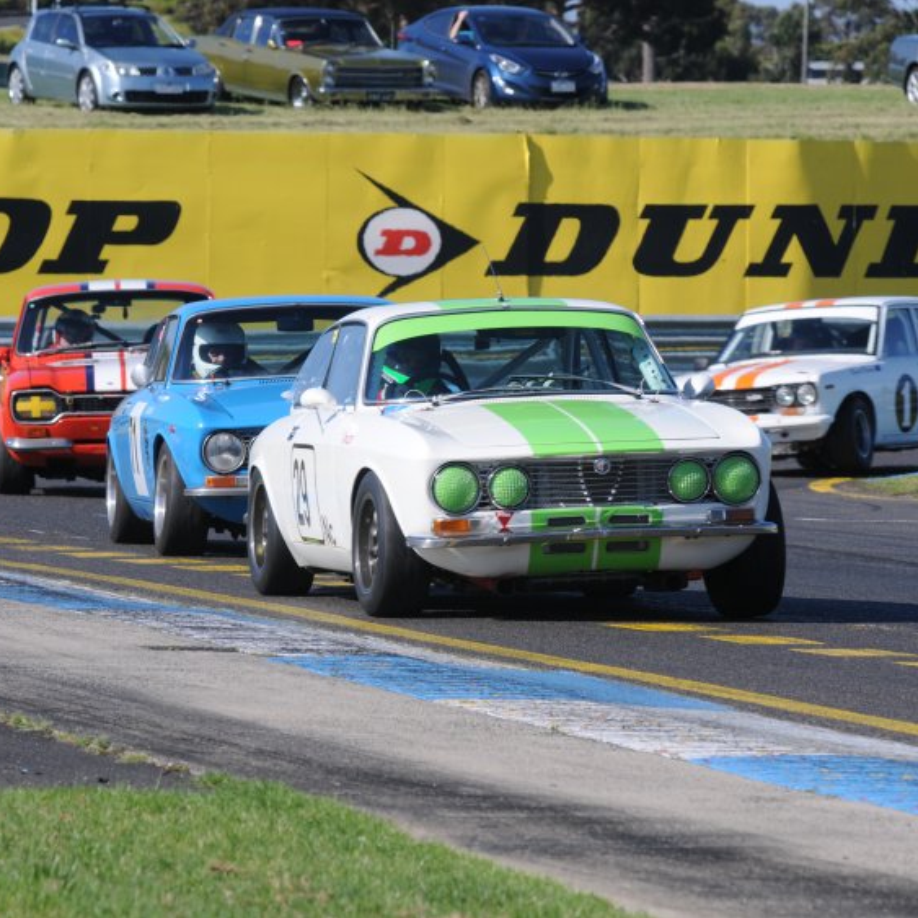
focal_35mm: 327
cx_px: 413
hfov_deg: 5.4
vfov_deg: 5.4
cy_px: 459
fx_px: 9811
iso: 200
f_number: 8
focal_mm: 170
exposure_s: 1/500
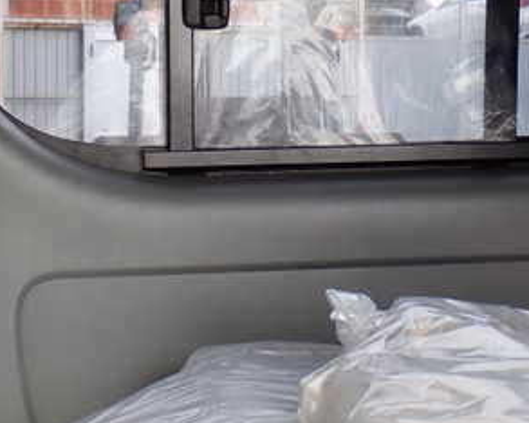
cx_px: 305
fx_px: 1471
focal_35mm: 94
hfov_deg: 20.4
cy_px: 128
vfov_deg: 16.3
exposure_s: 1/100
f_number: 3.1
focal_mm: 8.4
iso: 160
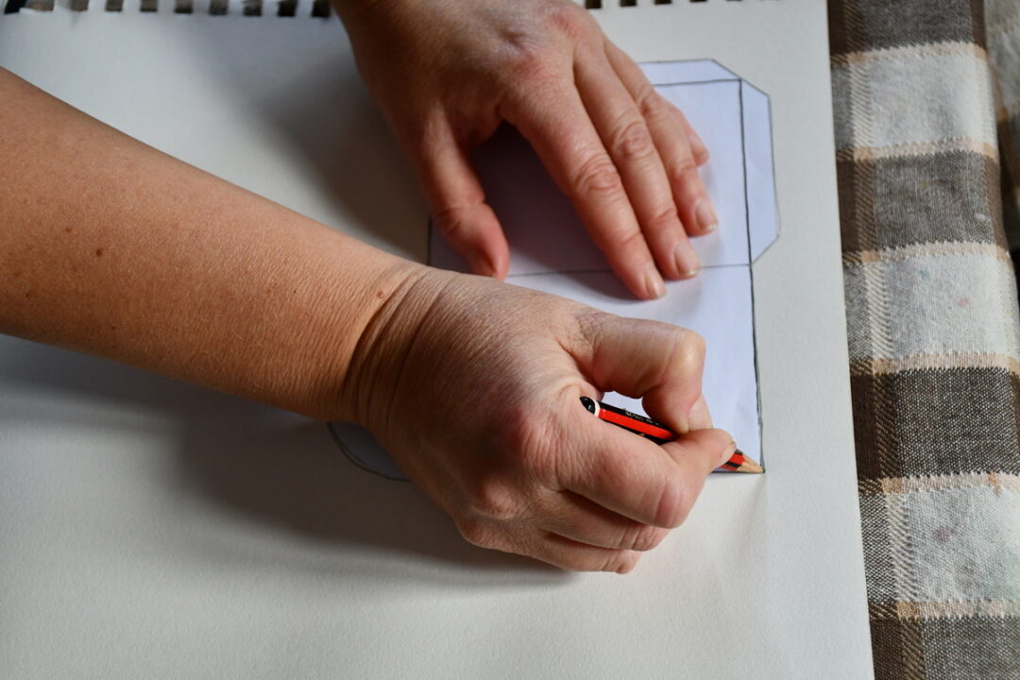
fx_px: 1785
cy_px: 340
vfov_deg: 21.6
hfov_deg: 31.9
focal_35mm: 63
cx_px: 510
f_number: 5
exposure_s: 1/100
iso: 1250
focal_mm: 42
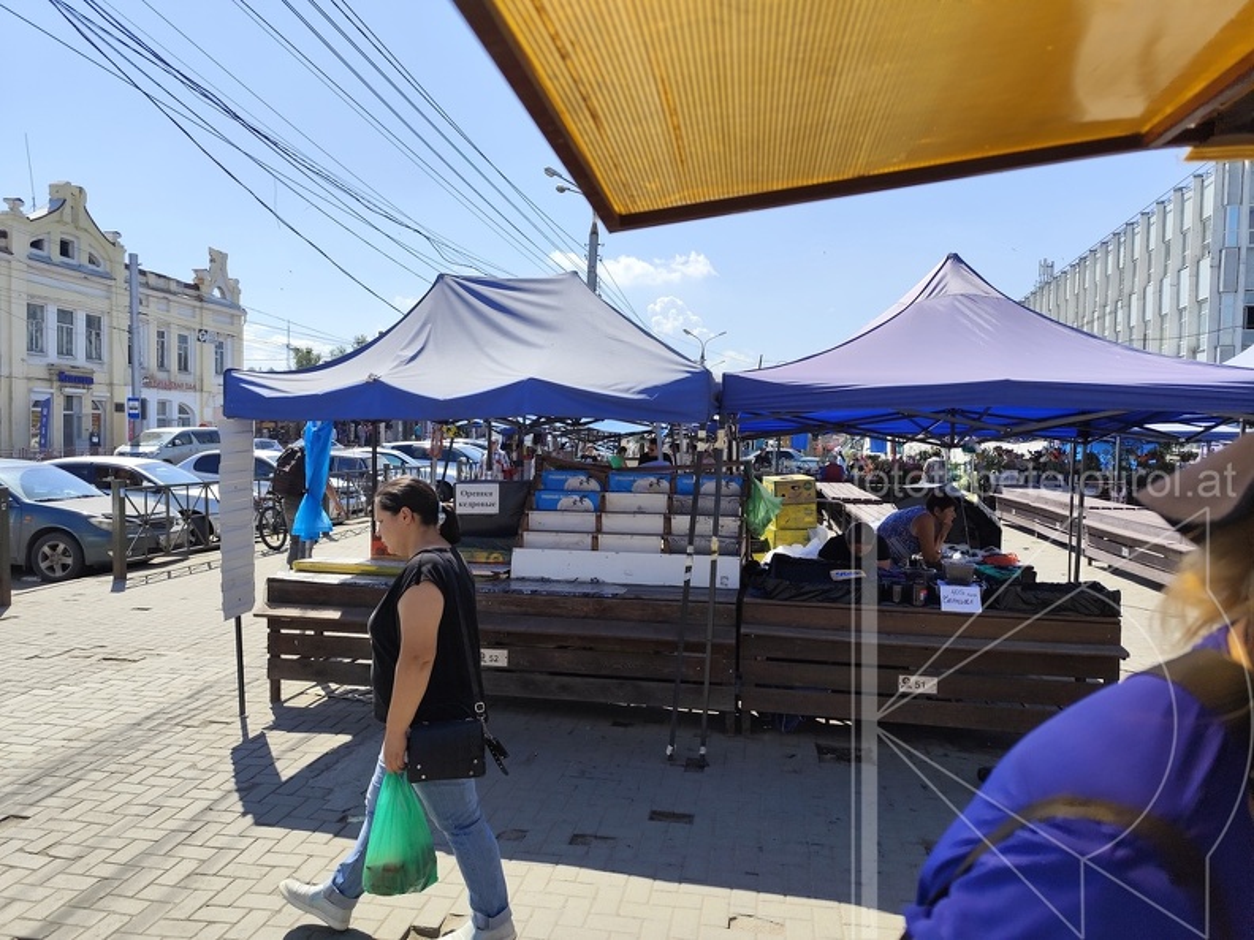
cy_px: 470
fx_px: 833
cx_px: 627
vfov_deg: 58.9
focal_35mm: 23
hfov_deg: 73.9
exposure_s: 1/1156
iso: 50
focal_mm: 6.19
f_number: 1.65
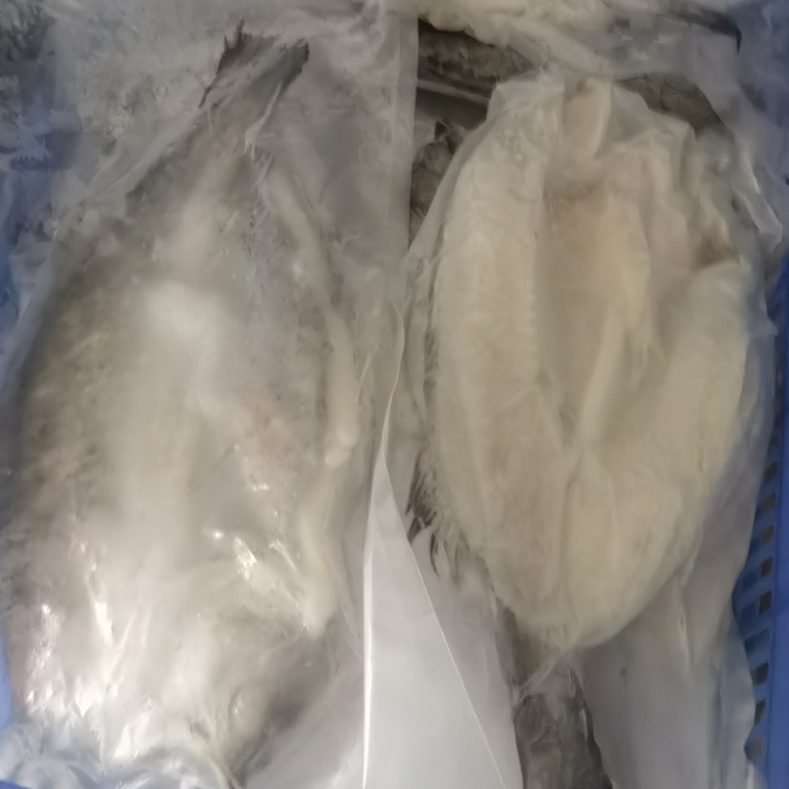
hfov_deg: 40.0
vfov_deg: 39.7
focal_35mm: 42
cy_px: 292
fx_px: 1083
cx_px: 352
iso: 1250
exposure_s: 1/20
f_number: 1.9
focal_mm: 6.67
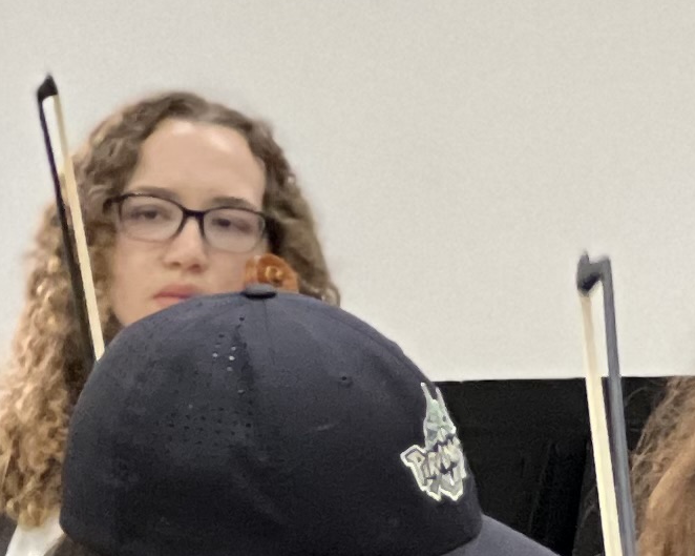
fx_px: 9417
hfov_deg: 4.2
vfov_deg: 3.4
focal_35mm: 458
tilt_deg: -5.8
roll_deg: +0.3
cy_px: 903
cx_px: 10
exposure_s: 1/24
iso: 500
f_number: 2.8
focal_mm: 9
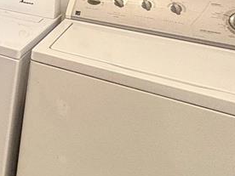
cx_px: -138
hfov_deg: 25.2
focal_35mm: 52
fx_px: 353
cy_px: -16
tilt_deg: -11.9
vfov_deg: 26.0
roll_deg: -0.2
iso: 800
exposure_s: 1/60
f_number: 2.2
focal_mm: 2.22
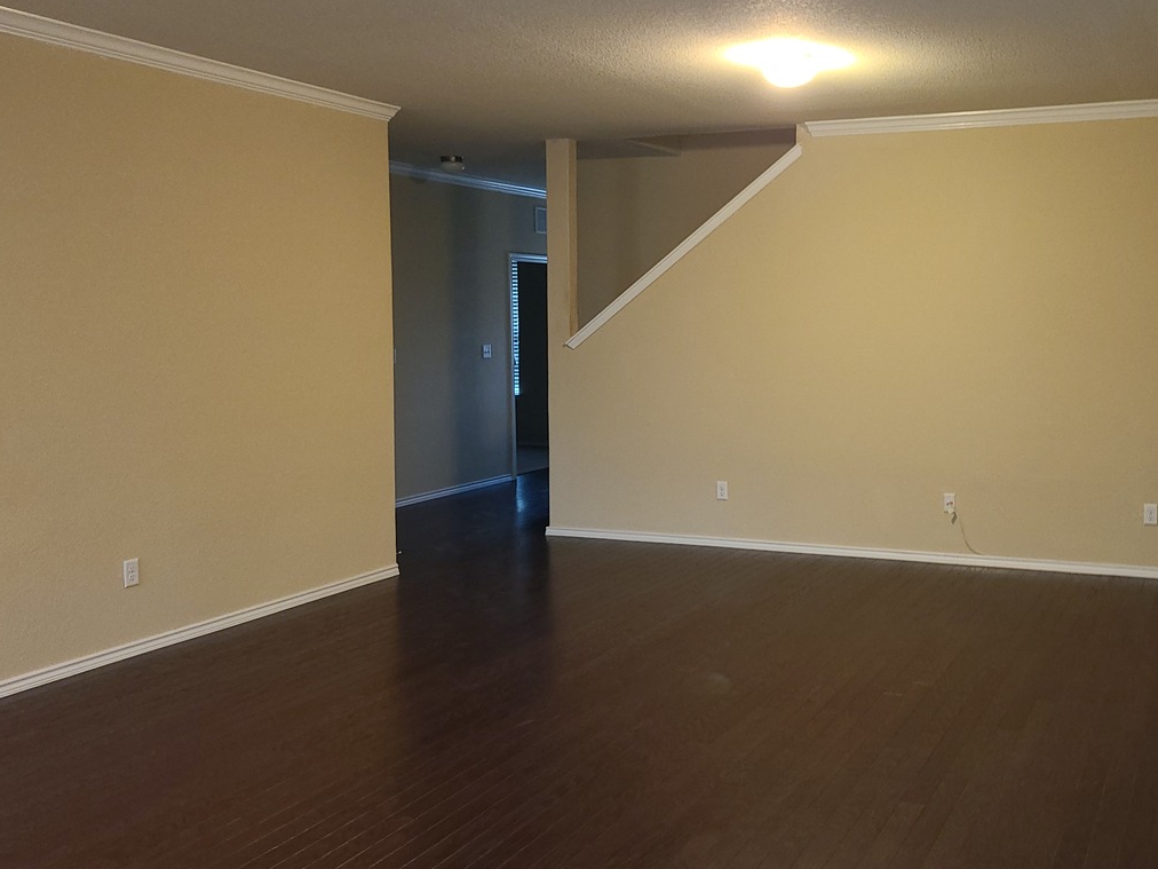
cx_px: 762
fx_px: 1238
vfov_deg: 38.6
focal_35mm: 37
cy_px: 405
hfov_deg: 49.4
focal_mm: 5.4
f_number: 1.8
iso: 125
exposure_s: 1/15
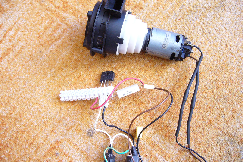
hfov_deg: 51.9
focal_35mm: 37
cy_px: 91
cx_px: 122
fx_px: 250
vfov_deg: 35.9
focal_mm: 5.8
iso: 150
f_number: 2.8
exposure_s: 1/8
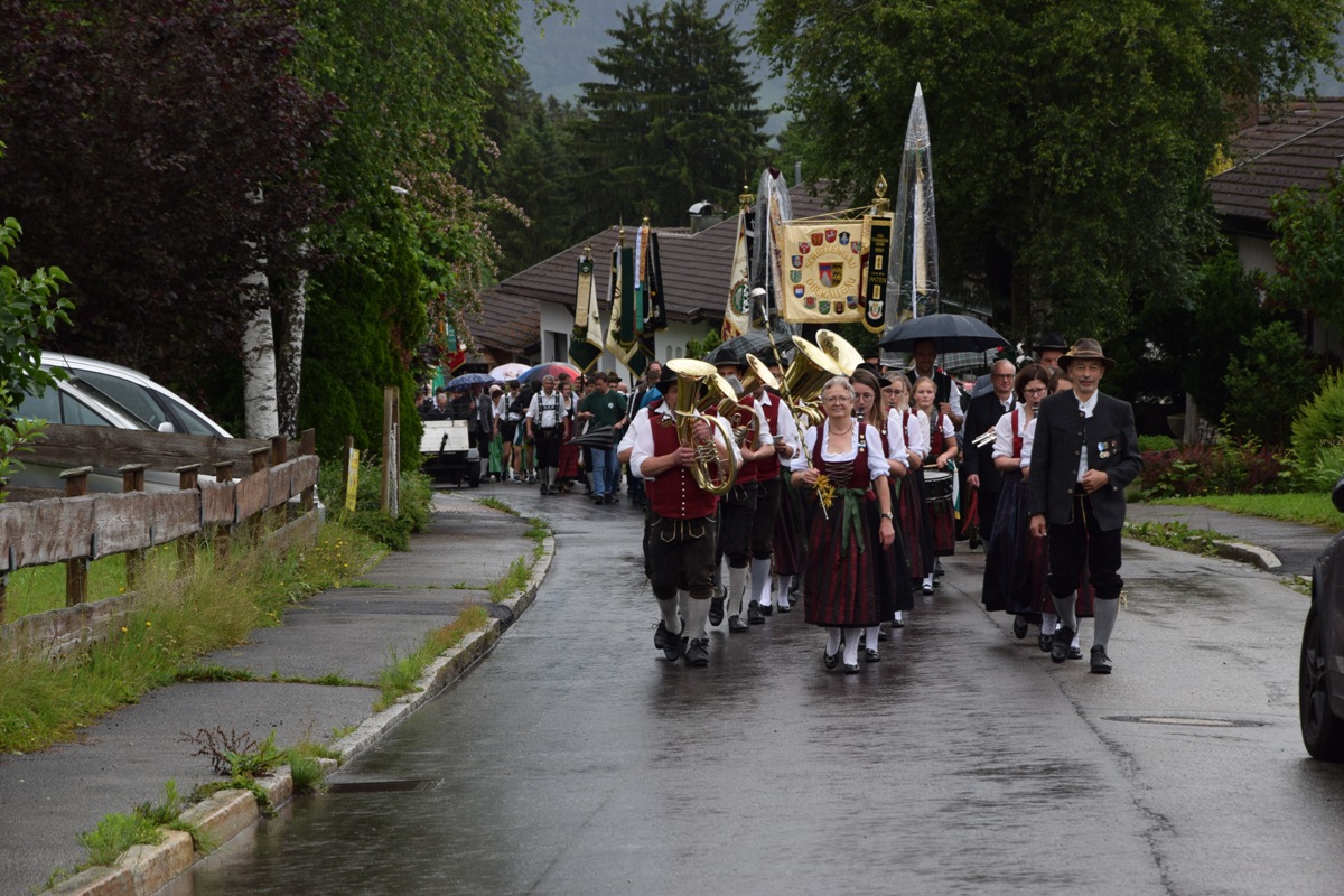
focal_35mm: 158
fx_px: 5880
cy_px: 448
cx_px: 672
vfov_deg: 8.7
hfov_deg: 13.0
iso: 280
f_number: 8
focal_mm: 105
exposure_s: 1/250
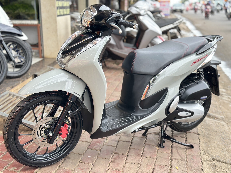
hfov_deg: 39.7
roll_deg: +0.6
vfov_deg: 30.3
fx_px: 320
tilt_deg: -13.3
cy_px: 86
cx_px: 116
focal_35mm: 48
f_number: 1.78
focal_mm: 6.86
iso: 80
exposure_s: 1/406
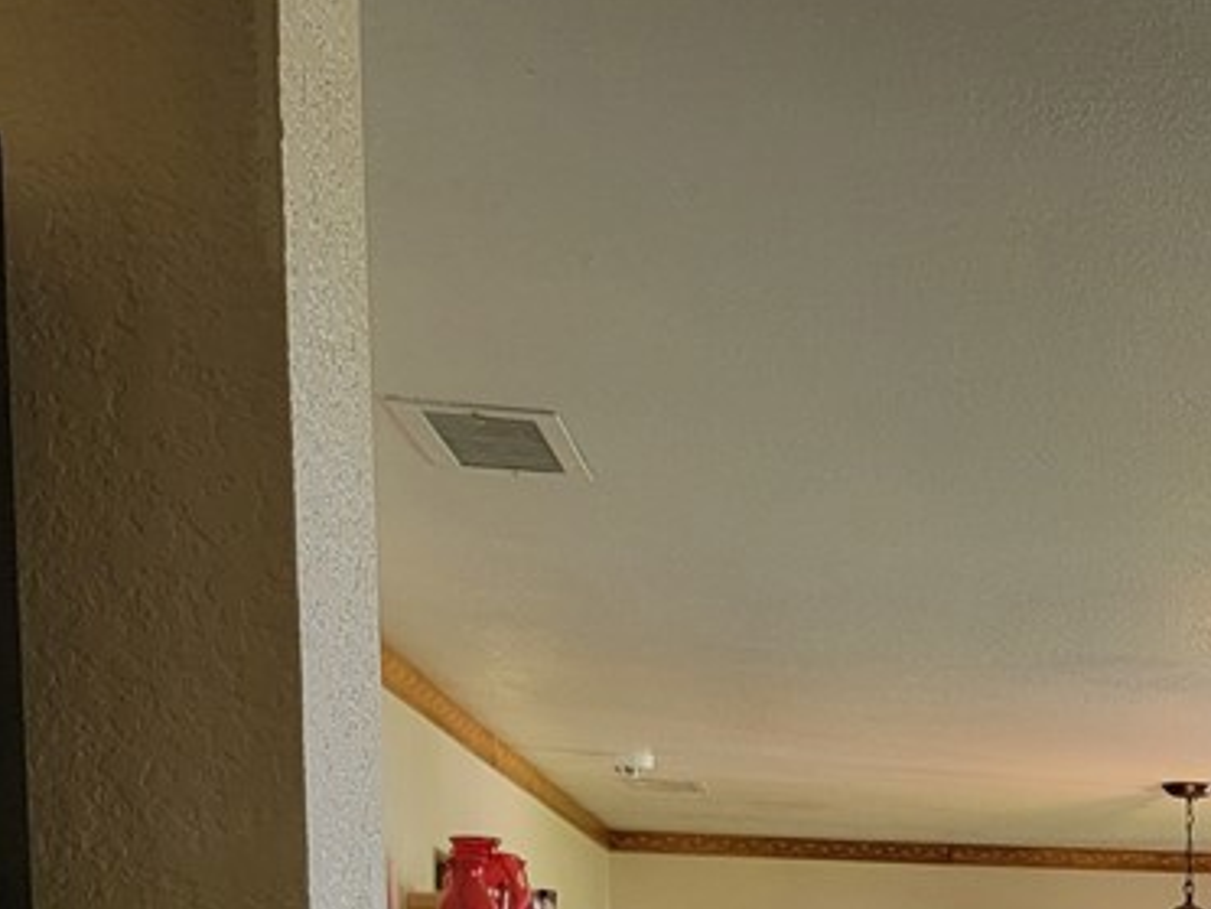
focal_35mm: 66
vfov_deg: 20.1
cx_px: 1423
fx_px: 2309
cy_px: 1225
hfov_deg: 26.4
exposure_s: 1/60
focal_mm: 6.7
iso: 200
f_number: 1.8
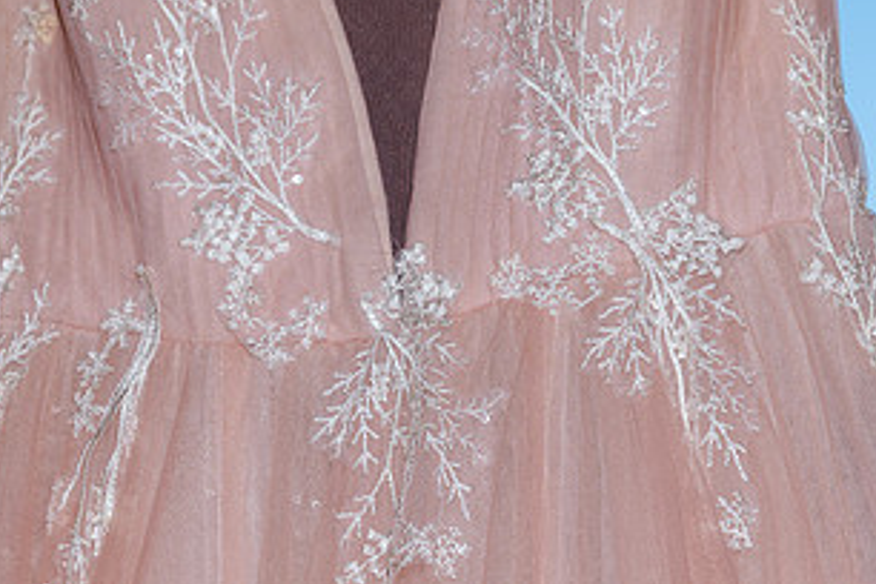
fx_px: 3966
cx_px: 607
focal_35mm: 163
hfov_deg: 12.6
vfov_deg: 8.4
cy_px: 401
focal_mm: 86
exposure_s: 1/320
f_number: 6.3
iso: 200
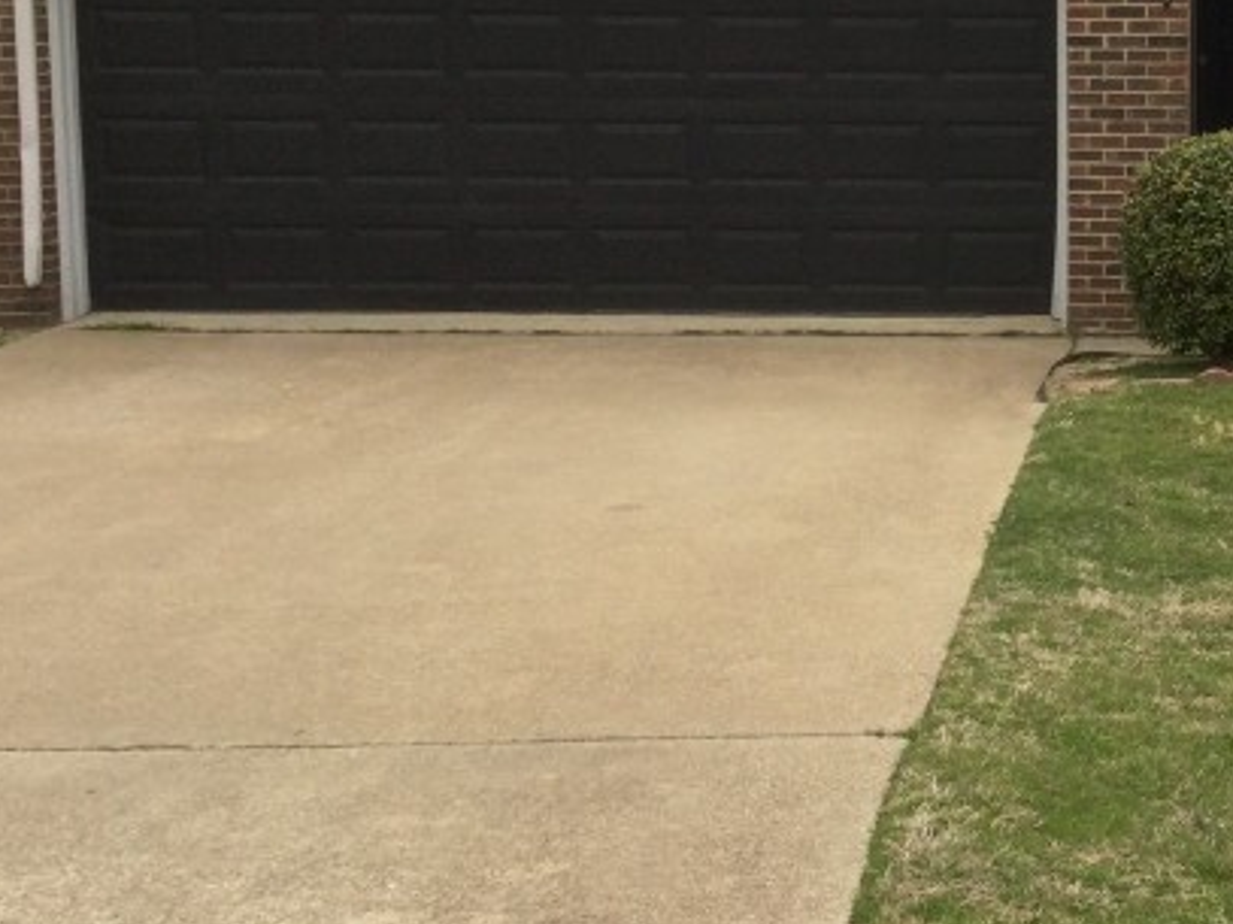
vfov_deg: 18.7
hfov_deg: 23.9
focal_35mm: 78
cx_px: 1239
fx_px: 2777
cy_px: 212
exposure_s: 1/132
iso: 25
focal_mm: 3.3
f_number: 2.4
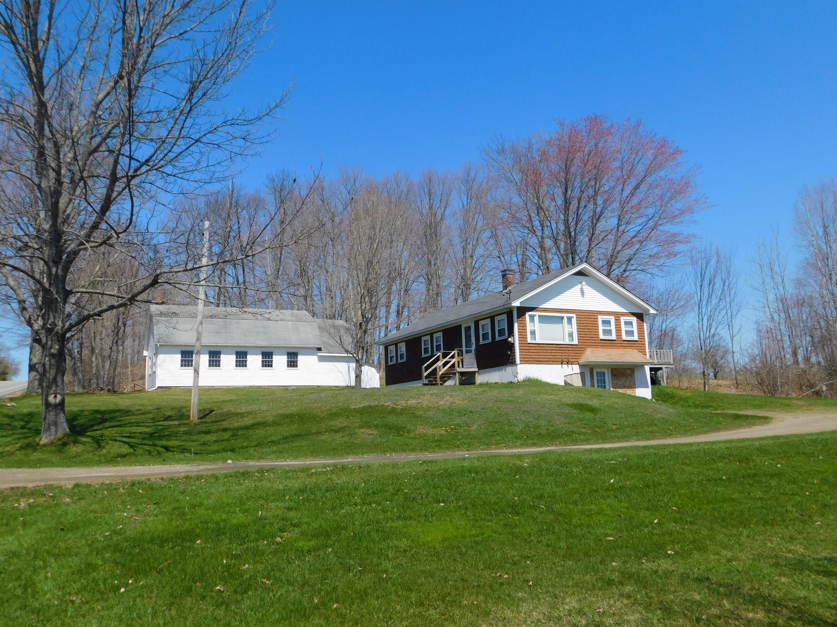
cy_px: 314
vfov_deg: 46.8
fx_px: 725
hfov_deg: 60.0
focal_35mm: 30
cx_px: 418
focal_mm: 5.3
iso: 125
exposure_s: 1/400
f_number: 6.4
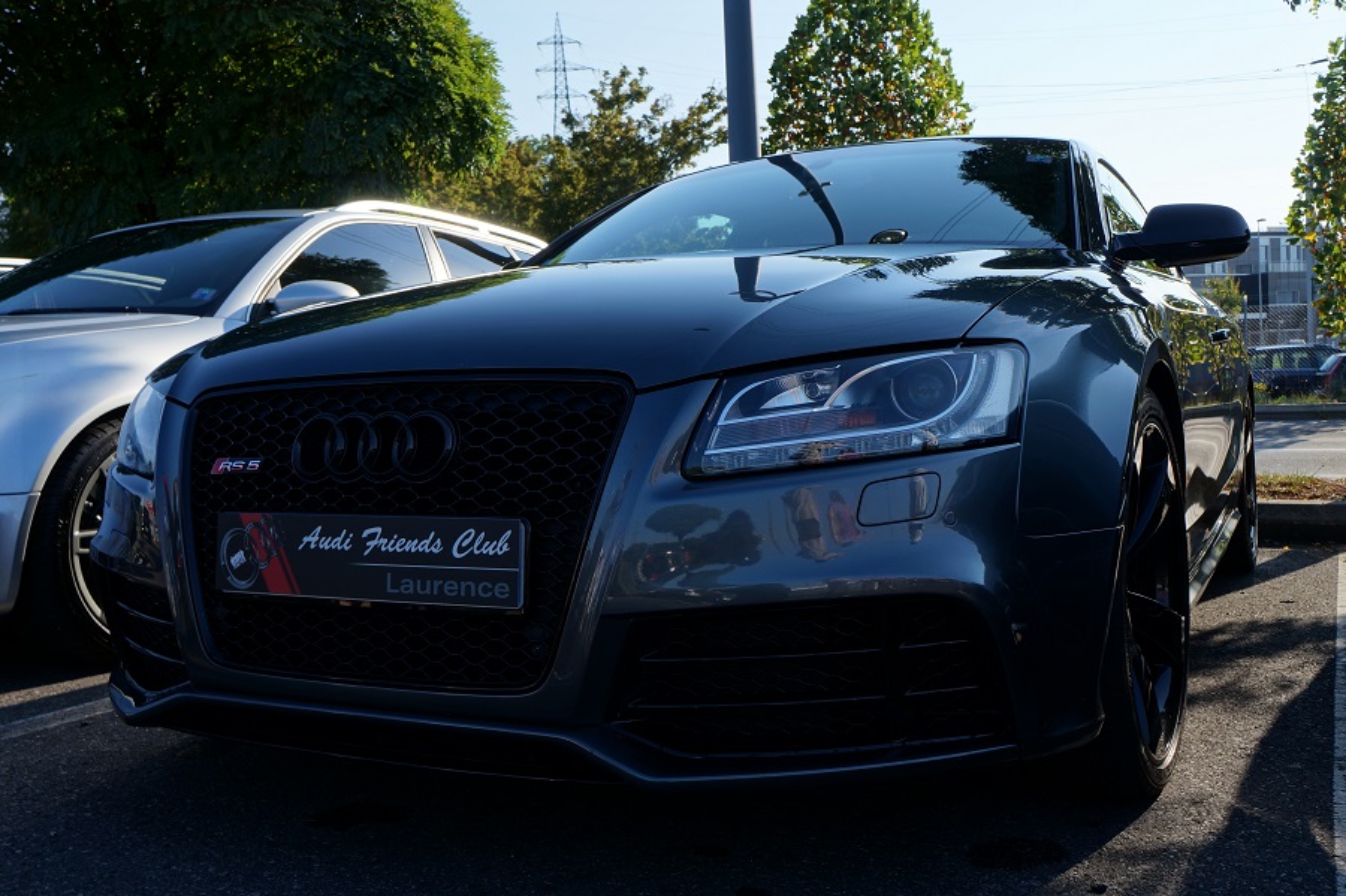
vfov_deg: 39.9
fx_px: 1233
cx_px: 673
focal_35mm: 33
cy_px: 448
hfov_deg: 57.2
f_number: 8
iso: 100
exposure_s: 1/160
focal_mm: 22
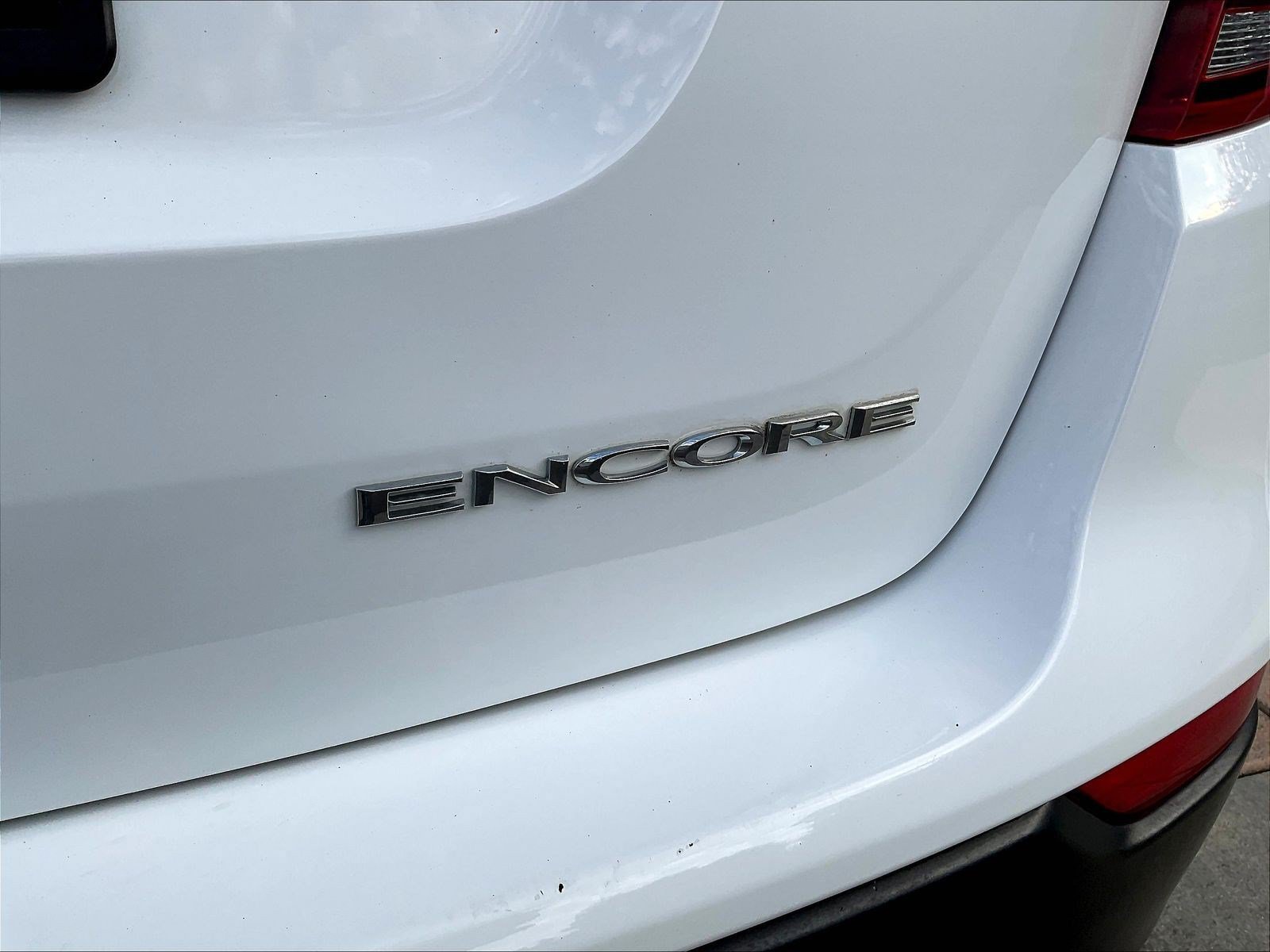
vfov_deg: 48.2
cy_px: 476
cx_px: 635
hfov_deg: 61.7
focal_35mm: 29
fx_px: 1064
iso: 16
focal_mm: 3
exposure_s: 1/962
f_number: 1.8
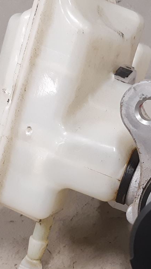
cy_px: 209
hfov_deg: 15.8
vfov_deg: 27.4
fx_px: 541
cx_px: 105
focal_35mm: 76
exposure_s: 1/50
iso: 160
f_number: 1.7
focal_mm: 3.93
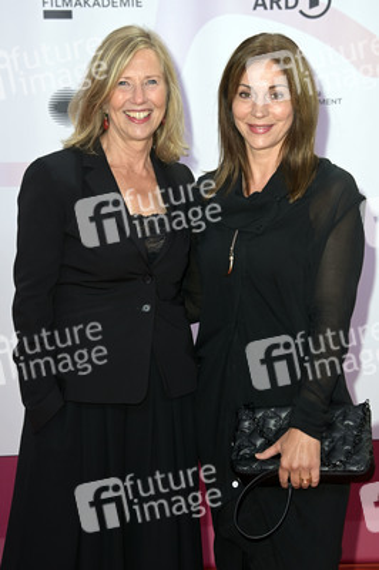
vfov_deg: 28.1
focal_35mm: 72
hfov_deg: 18.9
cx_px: 190
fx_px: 1139
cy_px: 285
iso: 400
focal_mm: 72
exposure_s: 1/250
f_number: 5.6
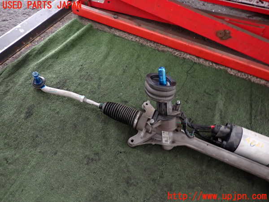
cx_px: 134
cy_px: 101
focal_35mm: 25
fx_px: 194
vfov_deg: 54.9
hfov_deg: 69.4
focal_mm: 4.5
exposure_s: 1/30
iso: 400
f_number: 2
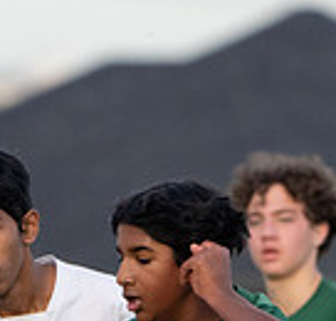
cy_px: 557
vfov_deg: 0.7
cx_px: 204
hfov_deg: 0.7
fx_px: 27307
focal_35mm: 2542
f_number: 5.6
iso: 800
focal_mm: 400
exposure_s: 1/1250
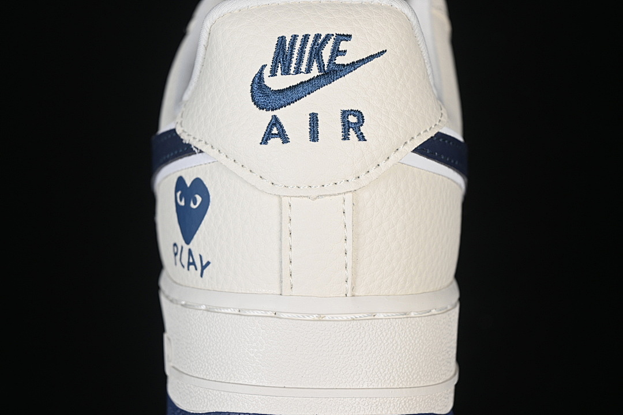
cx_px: 312
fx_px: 1298
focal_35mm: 75
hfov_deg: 27.0
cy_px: 208
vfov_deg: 18.2
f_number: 7.1
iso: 160
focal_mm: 50
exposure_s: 1/80
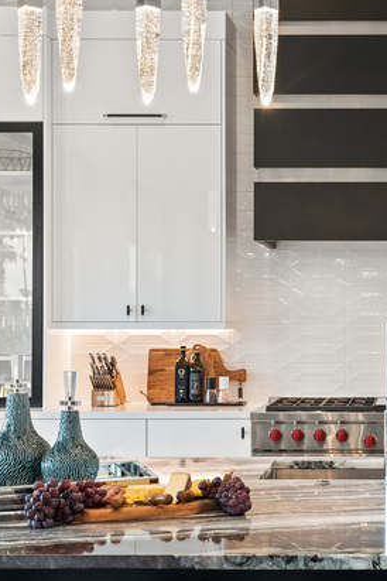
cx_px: 398
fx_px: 1016
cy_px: 324
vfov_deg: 31.9
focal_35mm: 63
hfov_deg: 20.8
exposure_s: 1/8
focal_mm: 32
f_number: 8
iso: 250
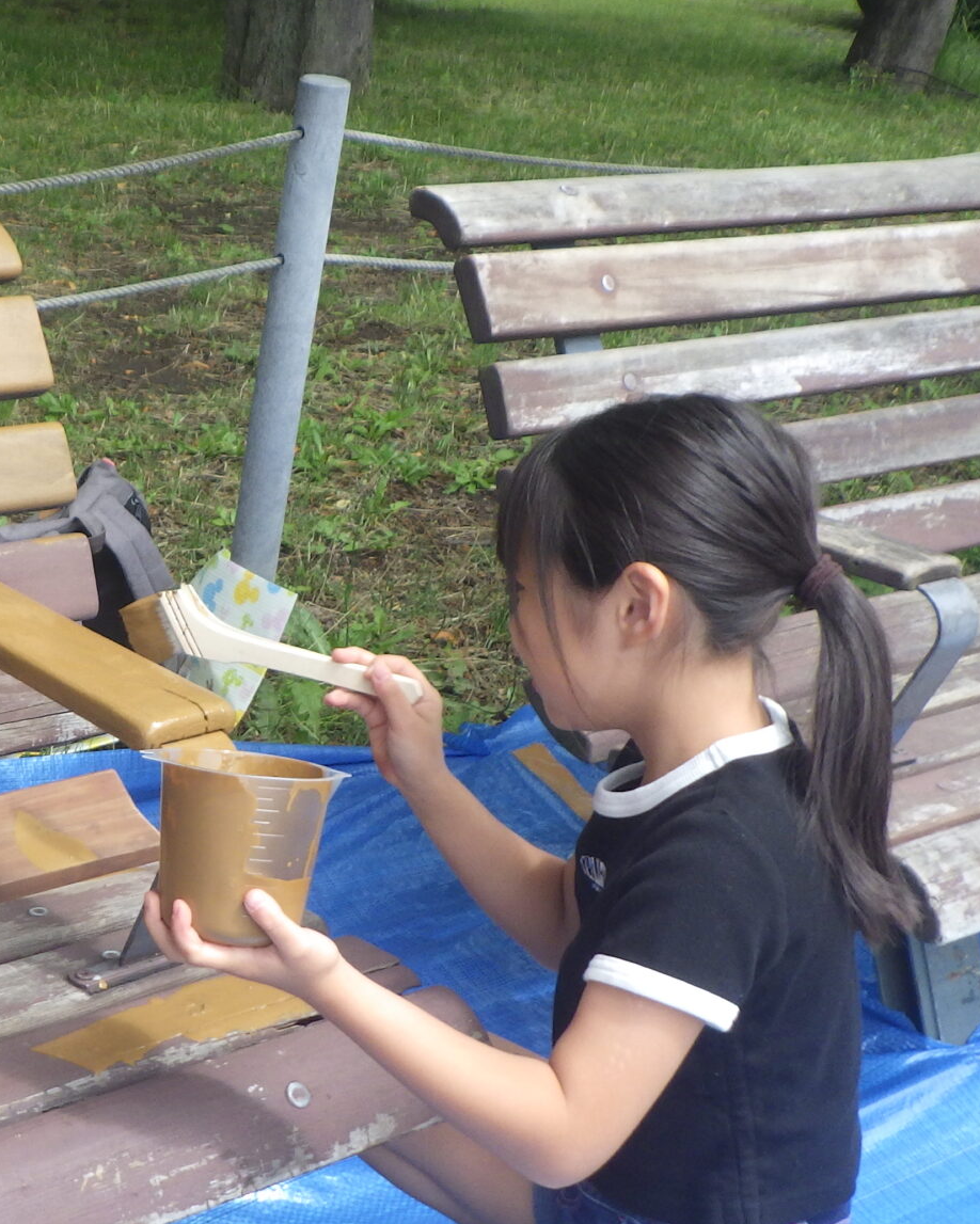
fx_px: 2211
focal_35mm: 61
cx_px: 62
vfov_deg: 30.9
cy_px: 662
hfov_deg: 24.2
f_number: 4.2
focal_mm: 5
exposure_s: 1/250
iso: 125
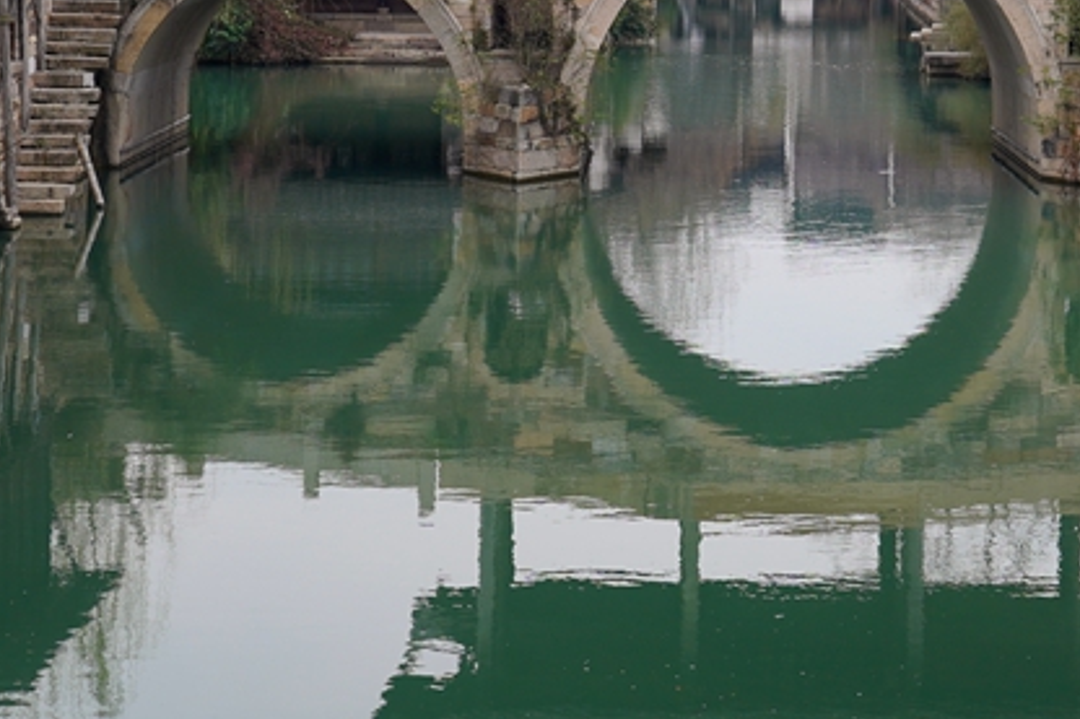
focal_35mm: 101
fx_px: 3029
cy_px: 82
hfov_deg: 20.1
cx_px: 784
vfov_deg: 13.4
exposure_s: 1/125
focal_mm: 41
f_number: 10
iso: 200
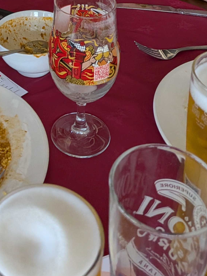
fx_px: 510
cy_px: -75
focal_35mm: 64
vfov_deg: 26.2
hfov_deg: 22.6
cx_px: 39
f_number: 1.7
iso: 738
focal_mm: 4.53
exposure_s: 1/989
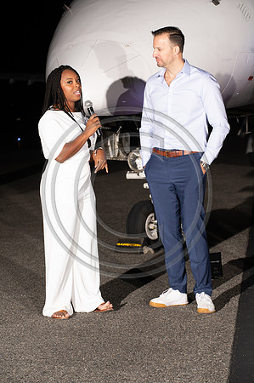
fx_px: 1294
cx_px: 127
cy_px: 192
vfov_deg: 16.8
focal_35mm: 122
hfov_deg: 11.2
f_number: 6.3
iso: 1000
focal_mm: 122
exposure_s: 1/200
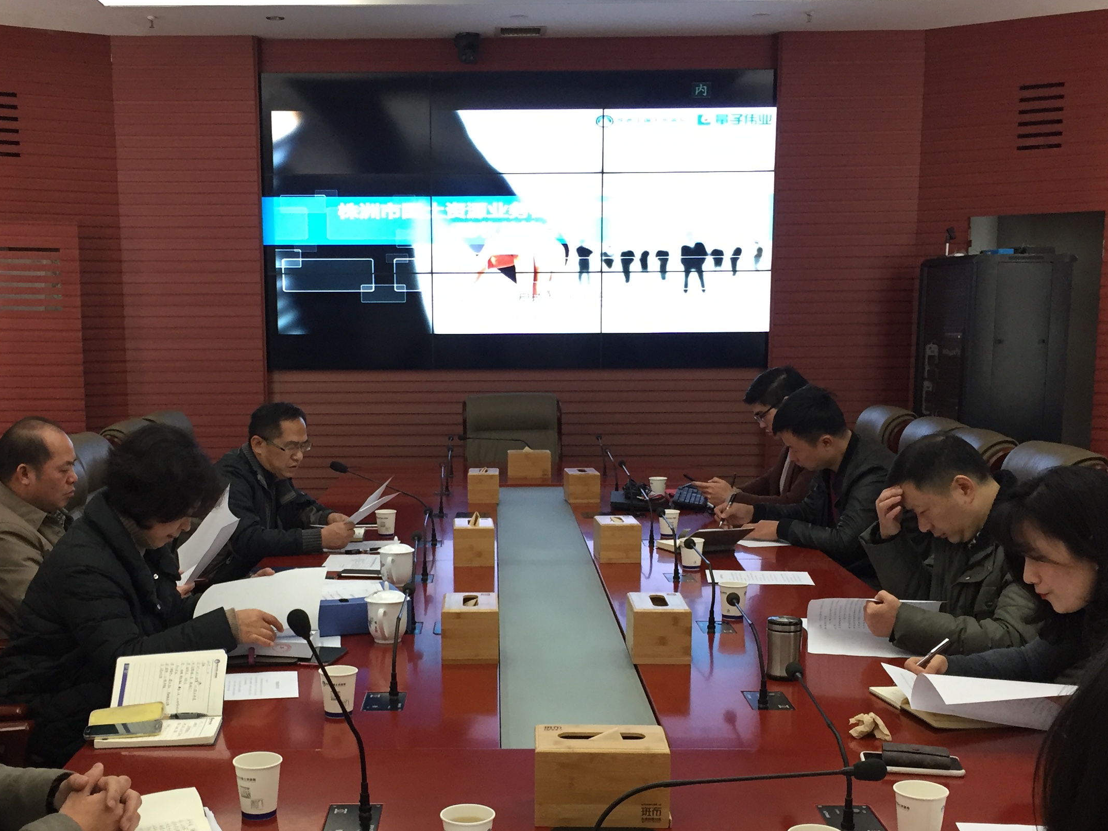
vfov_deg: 32.6
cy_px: 546
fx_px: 1408
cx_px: 480
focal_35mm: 44
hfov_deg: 42.9
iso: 64
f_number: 2.2
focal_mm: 4.15
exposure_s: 1/33
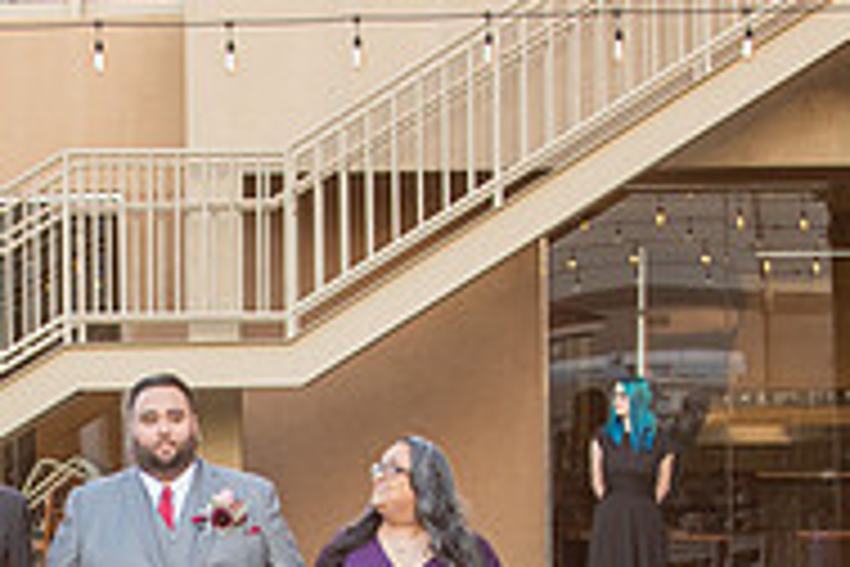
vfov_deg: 6.3
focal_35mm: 215
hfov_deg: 9.6
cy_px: 695
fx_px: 5076
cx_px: 189
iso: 800
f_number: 4
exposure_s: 1/320
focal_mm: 70
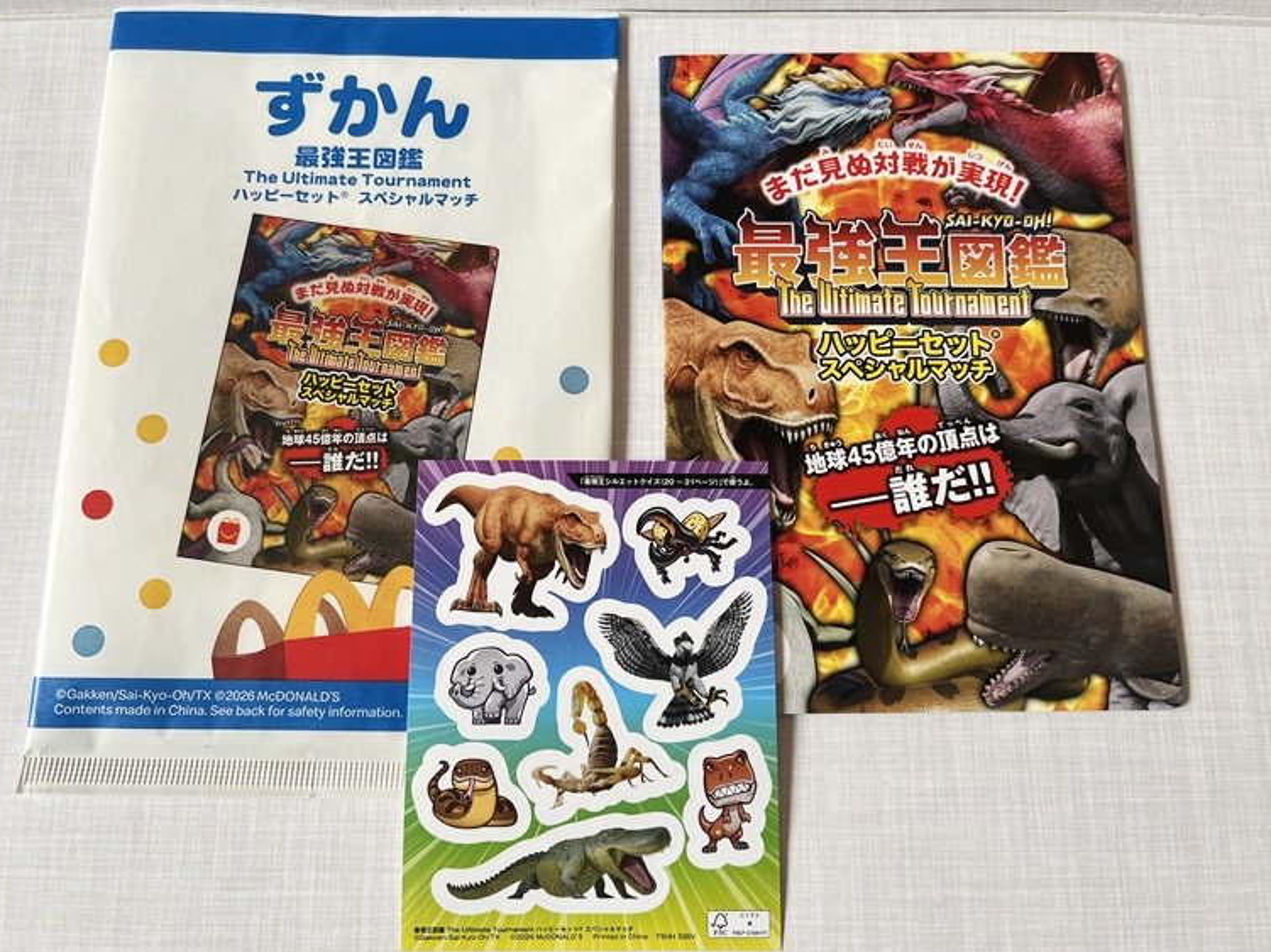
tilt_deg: -79.8
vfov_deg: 51.3
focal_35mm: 27
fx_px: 991
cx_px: 618
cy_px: 481
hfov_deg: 65.3
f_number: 1.6
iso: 64
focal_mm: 5.1
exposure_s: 1/121
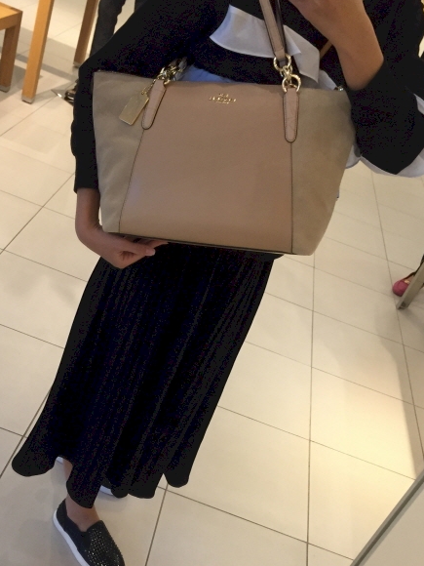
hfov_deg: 35.9
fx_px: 653
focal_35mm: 40
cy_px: 317
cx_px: 179
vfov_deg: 46.7
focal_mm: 4.15
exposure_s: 1/30
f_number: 2.2
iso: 50
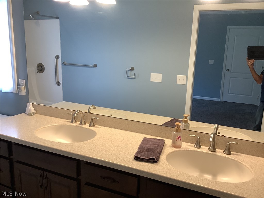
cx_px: 132
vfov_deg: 45.4
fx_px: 236
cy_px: 99
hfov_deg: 58.4
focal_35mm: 31
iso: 125
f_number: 2.4
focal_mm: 3.3
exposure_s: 1/60
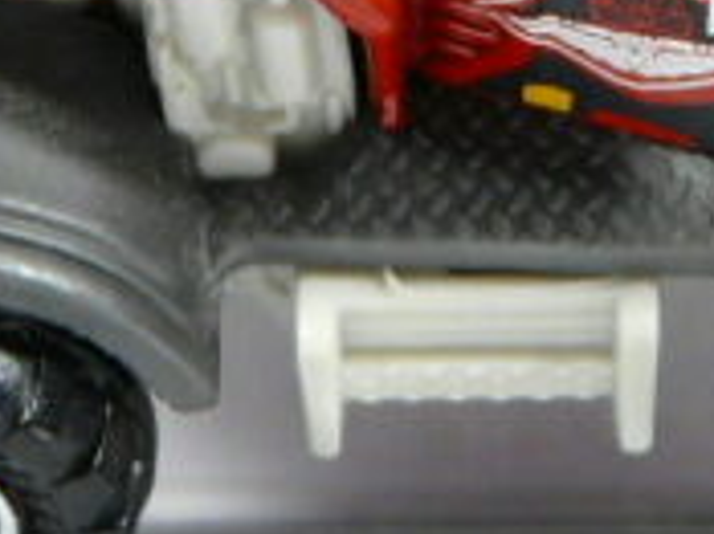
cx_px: 530
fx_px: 5091
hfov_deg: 8.0
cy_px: -24
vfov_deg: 6.0
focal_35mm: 247
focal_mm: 7.4
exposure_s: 1/40
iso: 125
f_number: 3.2
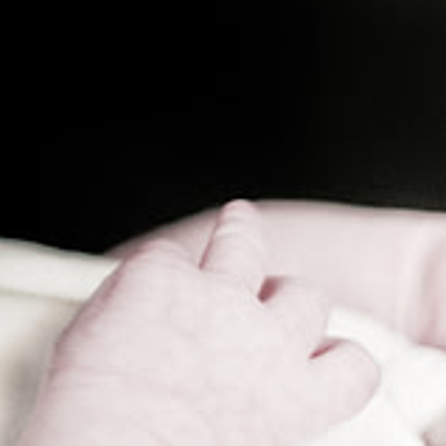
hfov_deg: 5.3
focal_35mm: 325
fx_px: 4737
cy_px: 523
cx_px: 805
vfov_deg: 5.4
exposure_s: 1/50
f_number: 2.8
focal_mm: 70
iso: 200
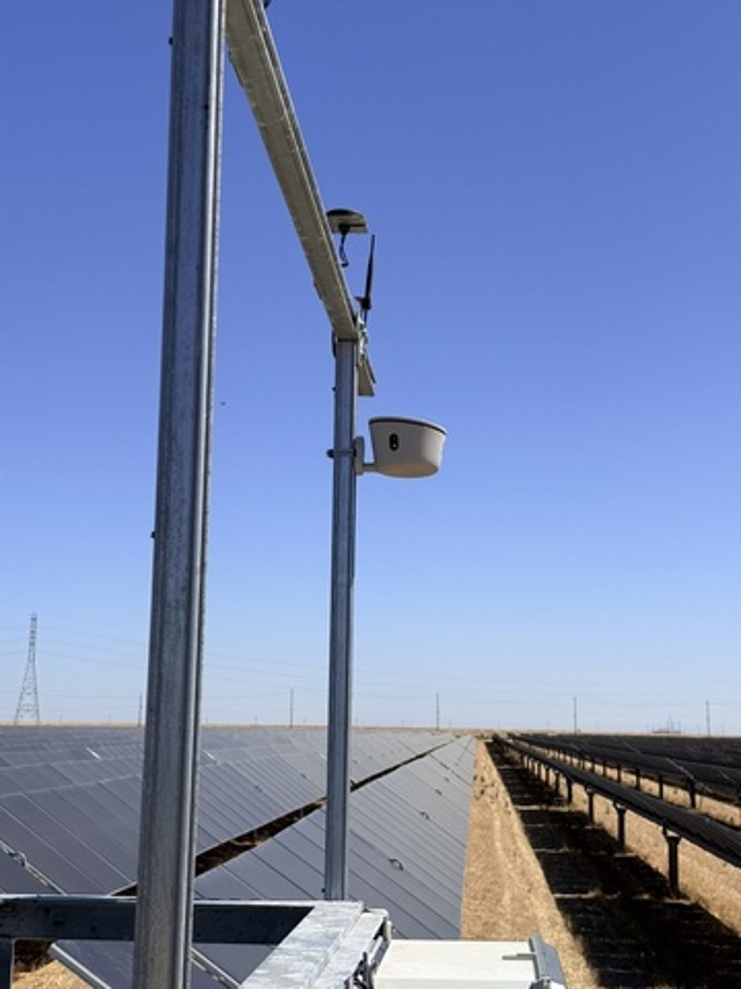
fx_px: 1370
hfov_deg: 30.3
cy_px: 494
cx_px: 370
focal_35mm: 48
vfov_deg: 39.7
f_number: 1.78
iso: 80
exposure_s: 1/9901
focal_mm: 6.76
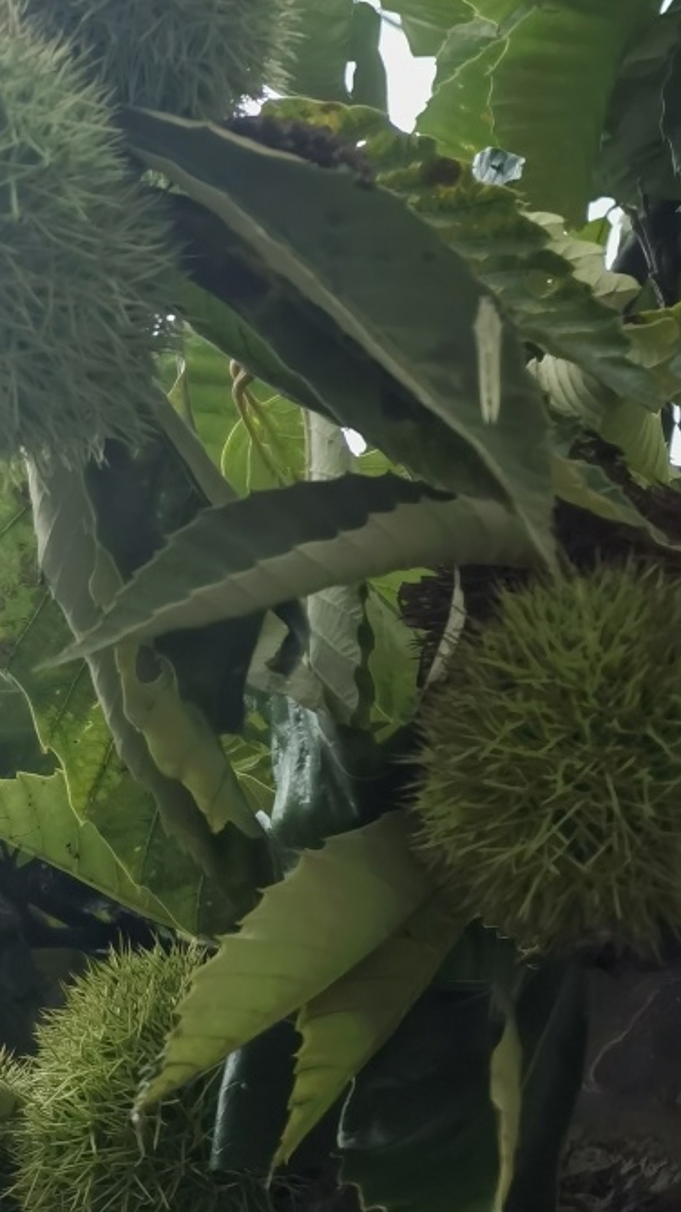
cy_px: 327
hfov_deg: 10.6
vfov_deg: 18.8
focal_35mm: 113
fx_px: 3630
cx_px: -31
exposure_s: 1/1225
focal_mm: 6.67
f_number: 1.9
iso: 50
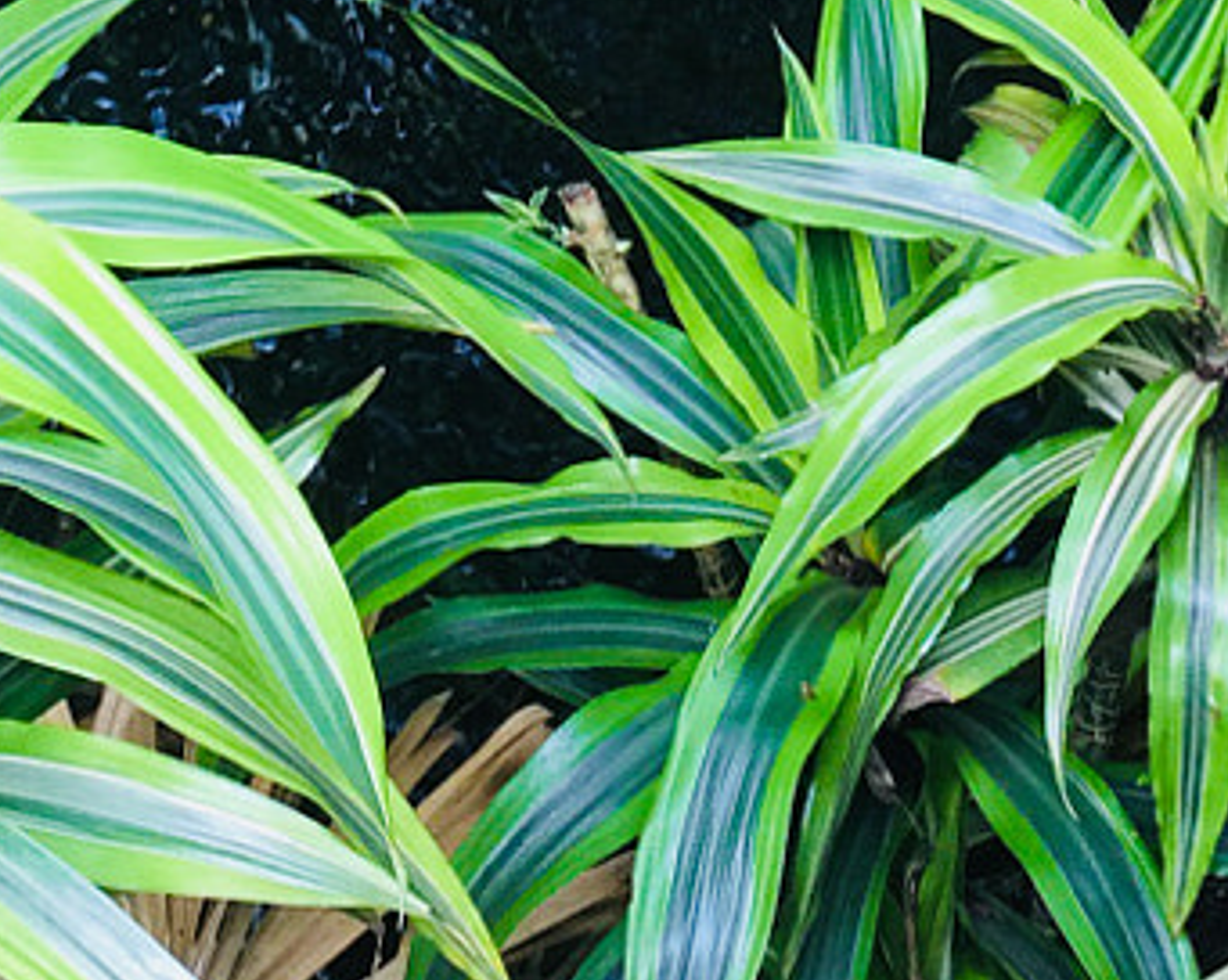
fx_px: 4828
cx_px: 547
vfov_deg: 10.7
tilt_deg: -26.4
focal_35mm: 133
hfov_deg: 14.5
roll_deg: -1.6
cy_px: -951
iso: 32
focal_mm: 4.15
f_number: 2.2
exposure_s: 1/60
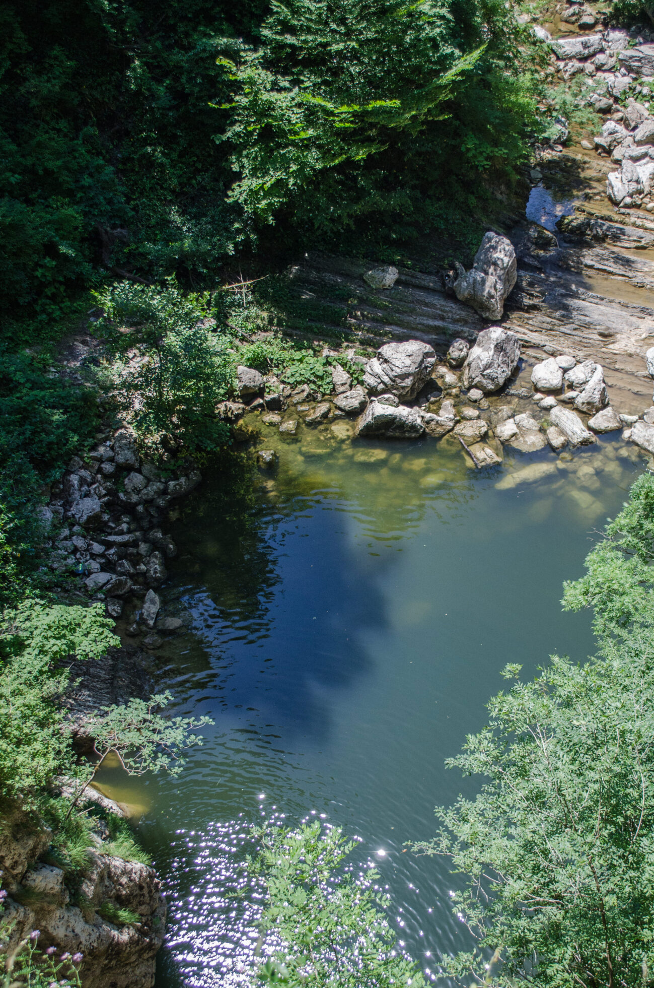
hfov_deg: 28.4
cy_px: 577
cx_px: 411
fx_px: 1286
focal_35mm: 47
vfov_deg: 41.9
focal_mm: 24
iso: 400
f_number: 4
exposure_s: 1/1600
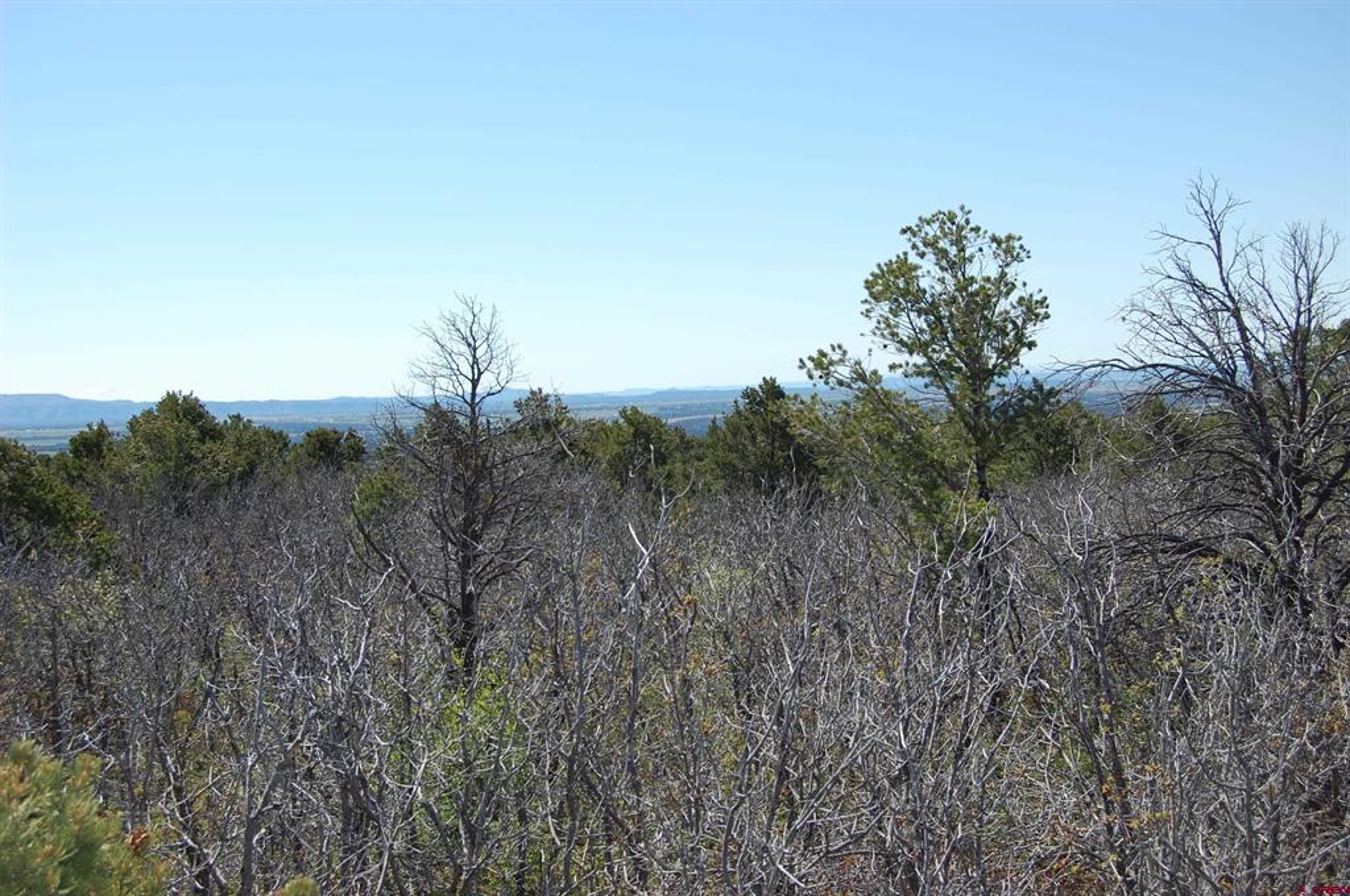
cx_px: 675
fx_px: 1910
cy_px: 448
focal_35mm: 51
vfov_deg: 26.4
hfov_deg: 38.9
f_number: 6.3
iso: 200
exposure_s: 1/500
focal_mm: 34
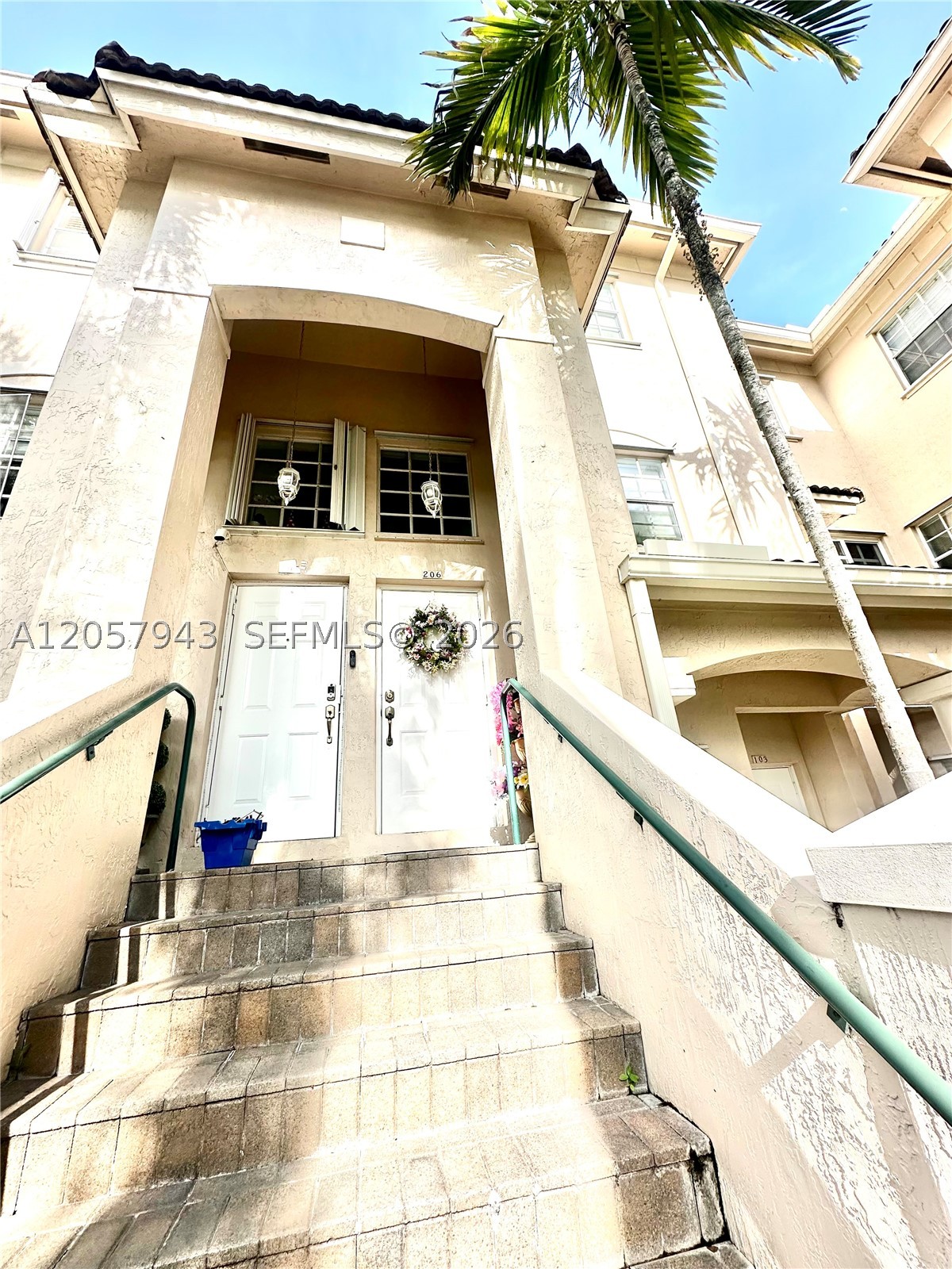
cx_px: 476
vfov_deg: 102.1
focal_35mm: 14
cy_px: 634
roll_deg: +3.6
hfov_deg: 85.7
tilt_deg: +25.4
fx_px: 513
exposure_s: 1/1350
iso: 50
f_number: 2.2
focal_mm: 2.22
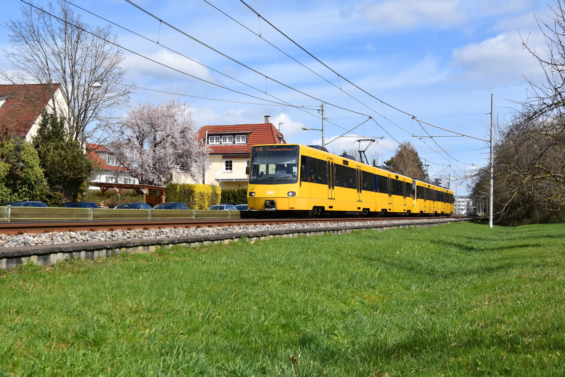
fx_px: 824
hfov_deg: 37.9
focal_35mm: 52
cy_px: 188
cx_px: 282
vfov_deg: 25.8
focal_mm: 35
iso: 400
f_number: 7.1
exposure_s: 1/1600
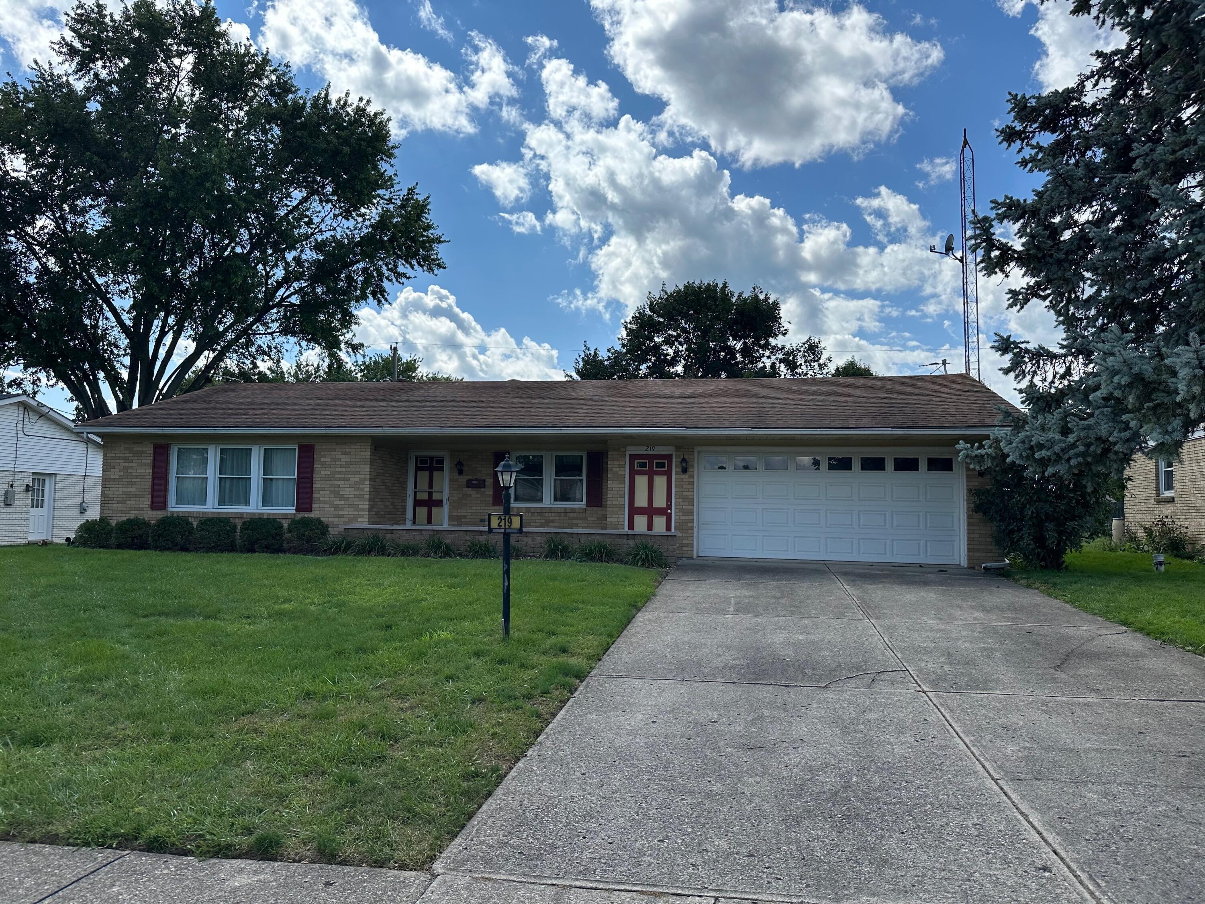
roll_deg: -1.7
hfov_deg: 71.6
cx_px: 602
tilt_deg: +4.4
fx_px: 835
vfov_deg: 56.8
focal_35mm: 24
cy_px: 452
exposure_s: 1/5848
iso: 80
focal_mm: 6.86
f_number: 1.78
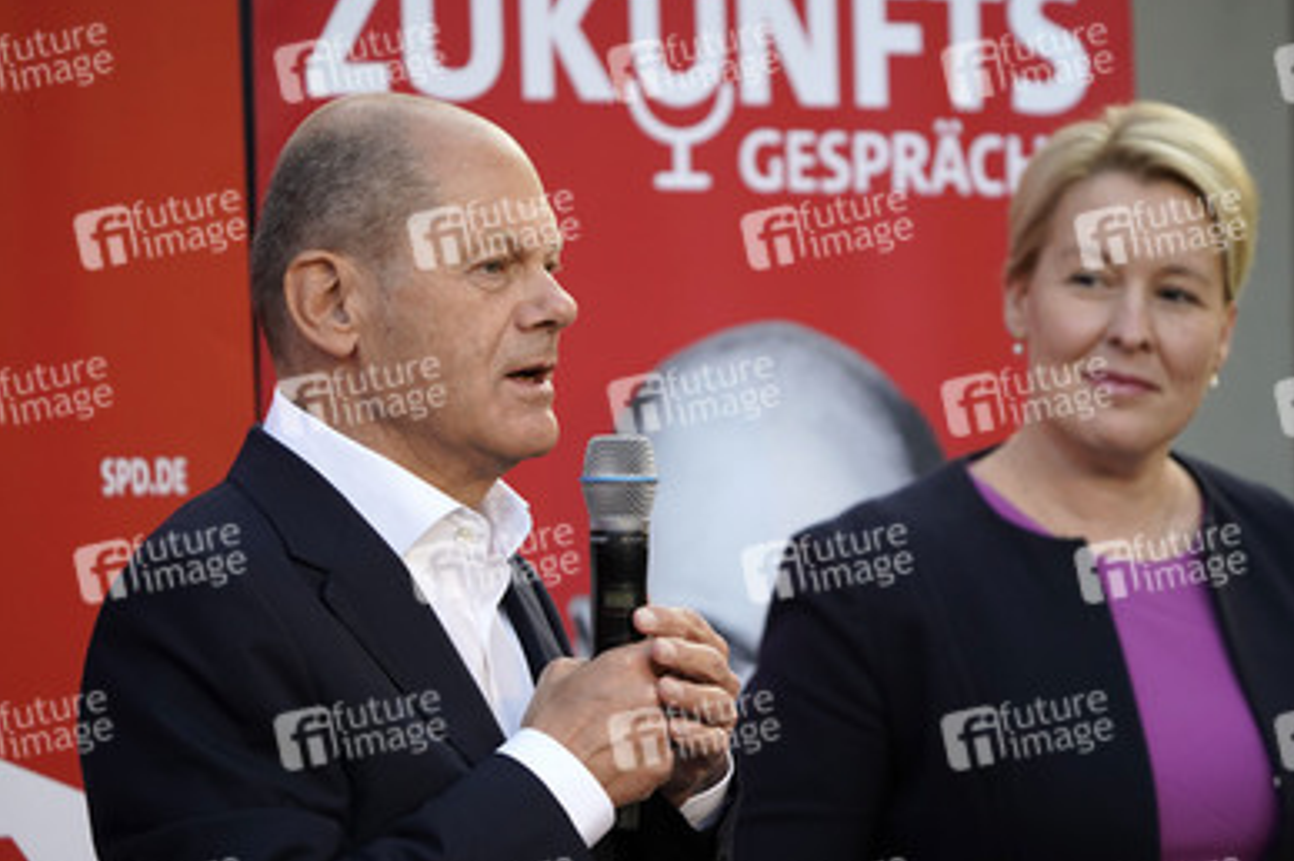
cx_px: 739
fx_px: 10810
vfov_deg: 4.6
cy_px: 481
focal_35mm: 301
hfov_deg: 6.8
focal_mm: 259
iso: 1600
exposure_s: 1/400
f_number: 5.6
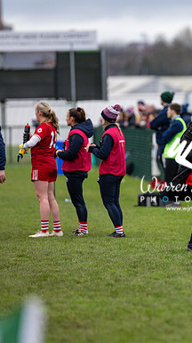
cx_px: 198
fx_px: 4299
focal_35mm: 474
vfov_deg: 4.6
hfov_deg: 2.6
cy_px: 172
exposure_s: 1/640
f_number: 2.8
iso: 900
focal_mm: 300
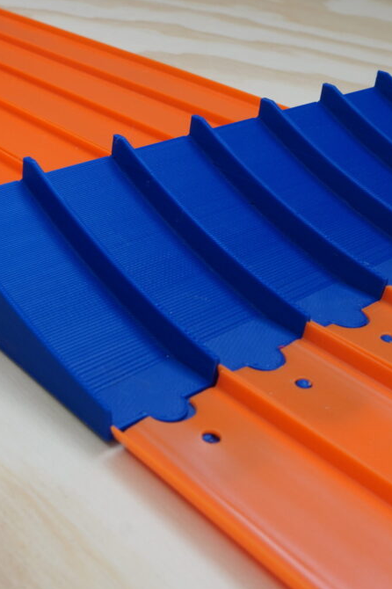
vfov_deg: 37.7
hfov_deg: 25.5
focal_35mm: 53
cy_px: 296
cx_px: 135
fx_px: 863
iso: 400
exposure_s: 1/20
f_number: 10
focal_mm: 23
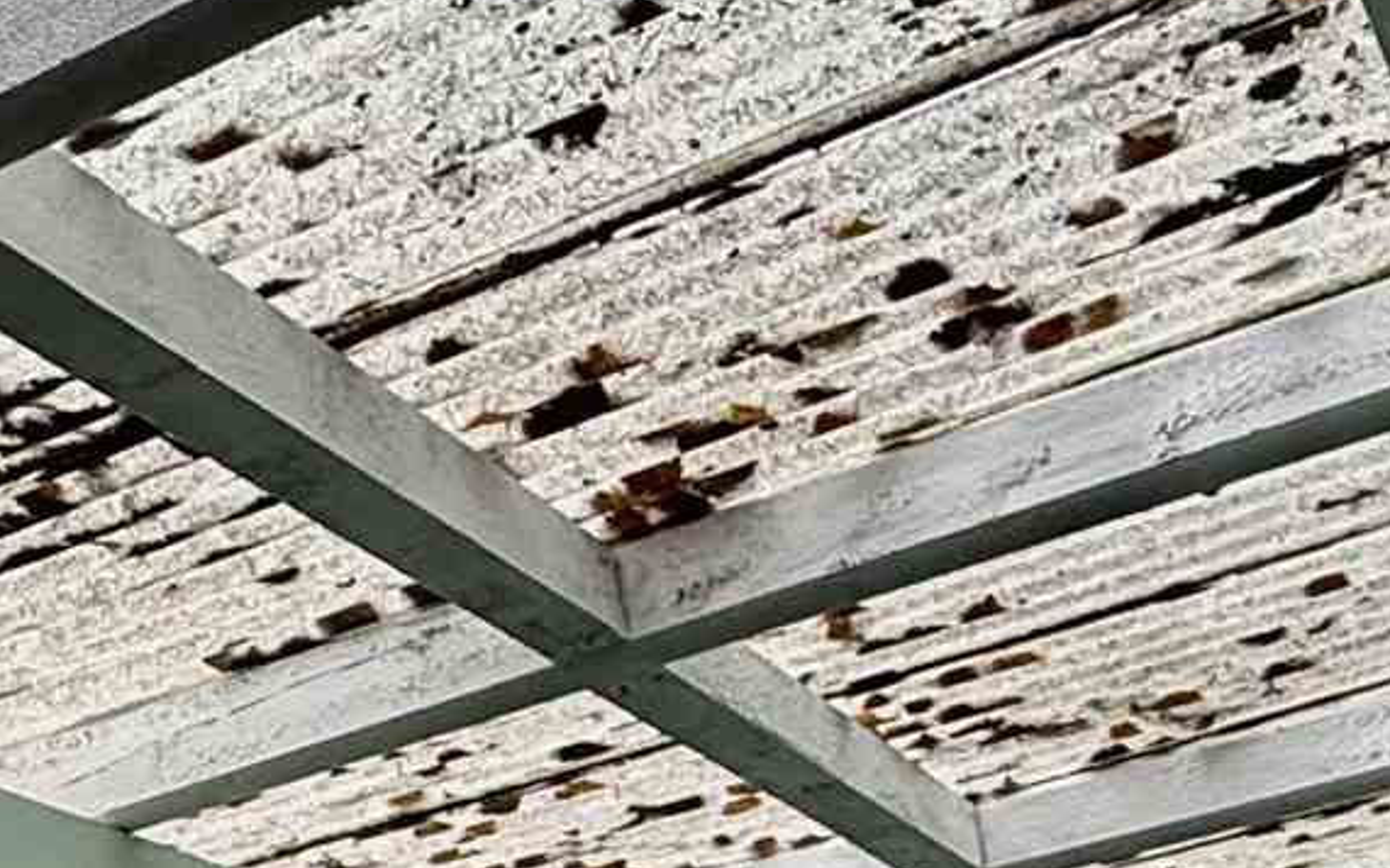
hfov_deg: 24.9
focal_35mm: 80
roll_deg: -0.9
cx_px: 76
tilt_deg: +2.0
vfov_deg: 14.8
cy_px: 1407
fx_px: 3030
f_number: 2.2
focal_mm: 2.22
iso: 125
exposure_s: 1/99
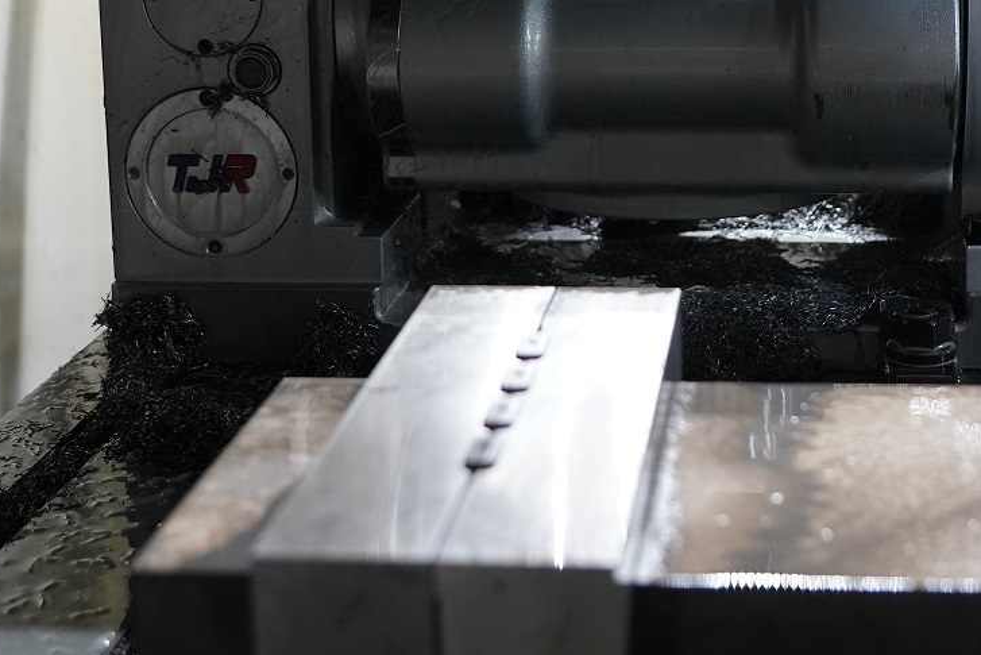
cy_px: 16
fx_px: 1799
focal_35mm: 66
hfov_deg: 30.0
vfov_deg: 20.1
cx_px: 733
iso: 3200
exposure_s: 1/160
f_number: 4
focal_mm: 32
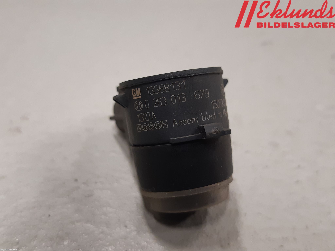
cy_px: 126
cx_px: 168
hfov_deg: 67.3
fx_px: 252
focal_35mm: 26
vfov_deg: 53.1
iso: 125
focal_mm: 3.93
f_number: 1.7
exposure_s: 1/50
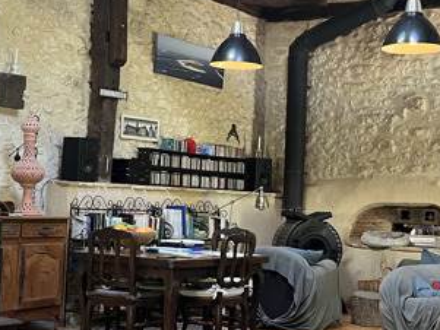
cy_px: 126
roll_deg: -2.3
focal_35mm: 69
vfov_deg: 21.3
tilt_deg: +5.0
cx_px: 194
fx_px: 877
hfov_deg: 28.1
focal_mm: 5.1
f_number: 1.6
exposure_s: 1/50
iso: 250
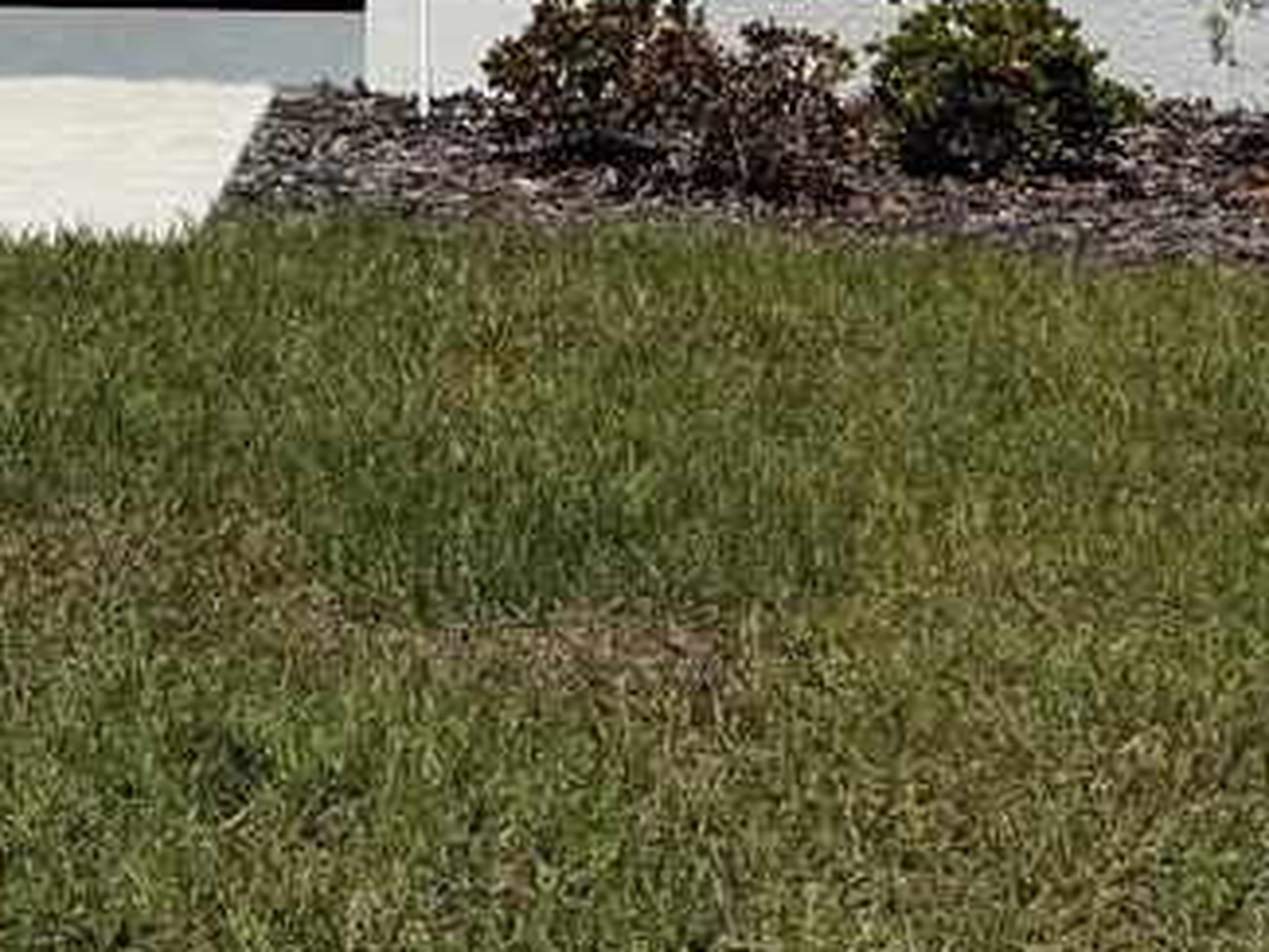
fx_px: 4327
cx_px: -31
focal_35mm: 118
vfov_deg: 12.0
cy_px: -496
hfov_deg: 16.3
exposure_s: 1/12346
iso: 80
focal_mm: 6.76
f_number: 1.78
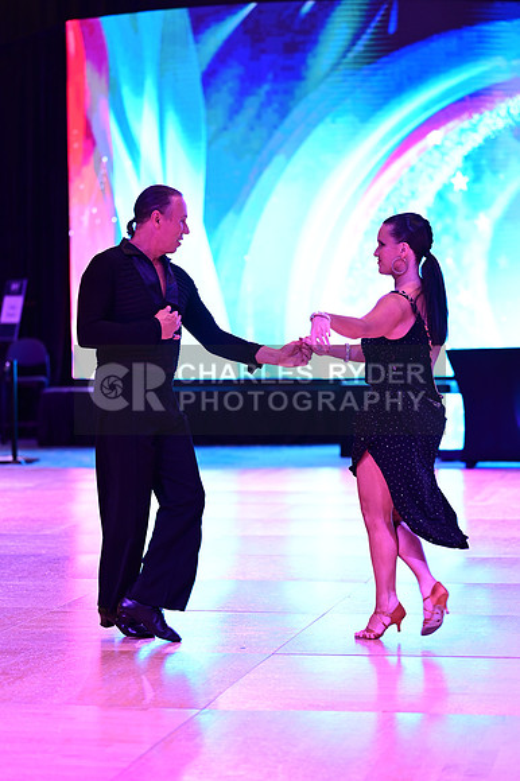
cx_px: 260
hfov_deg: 13.8
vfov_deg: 20.6
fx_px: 2147
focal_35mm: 99
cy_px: 390
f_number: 2.8
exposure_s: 1/320
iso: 2000
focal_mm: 99
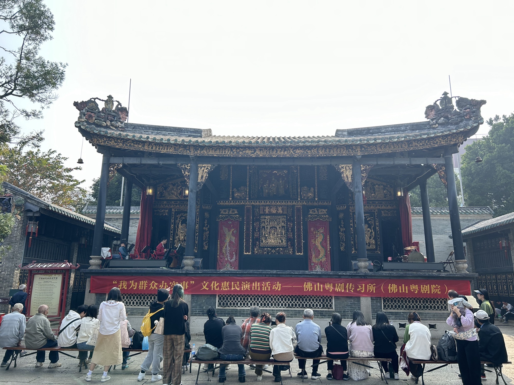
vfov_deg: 53.1
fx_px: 386
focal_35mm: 26
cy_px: 192
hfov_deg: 67.3
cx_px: 257
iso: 50
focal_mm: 5.7
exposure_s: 1/1000
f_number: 1.5
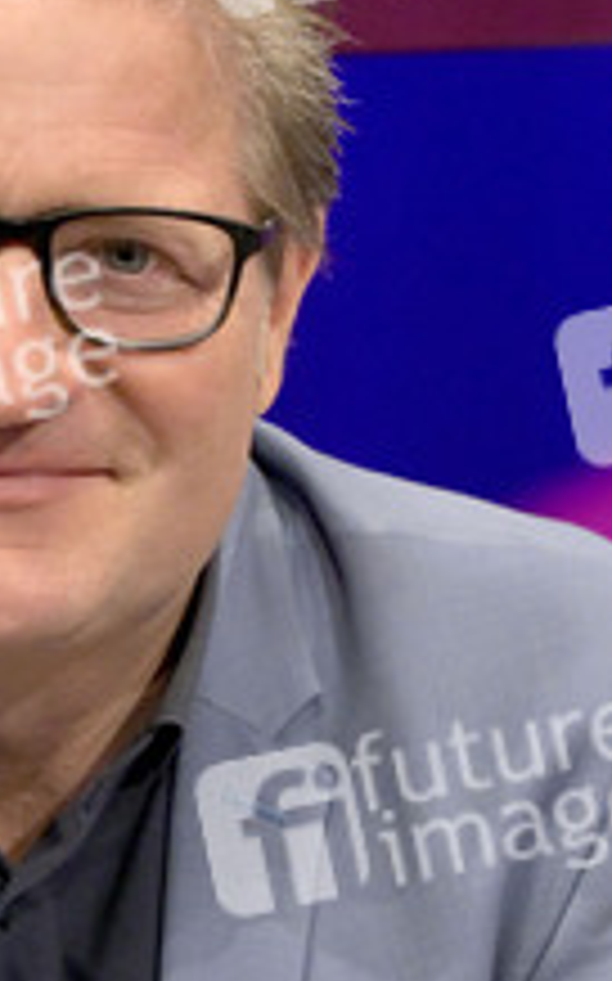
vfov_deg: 28.9
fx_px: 1897
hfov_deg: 17.9
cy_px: 585
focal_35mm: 71
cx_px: 18
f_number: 6.3
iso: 2500
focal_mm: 38
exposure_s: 1/320
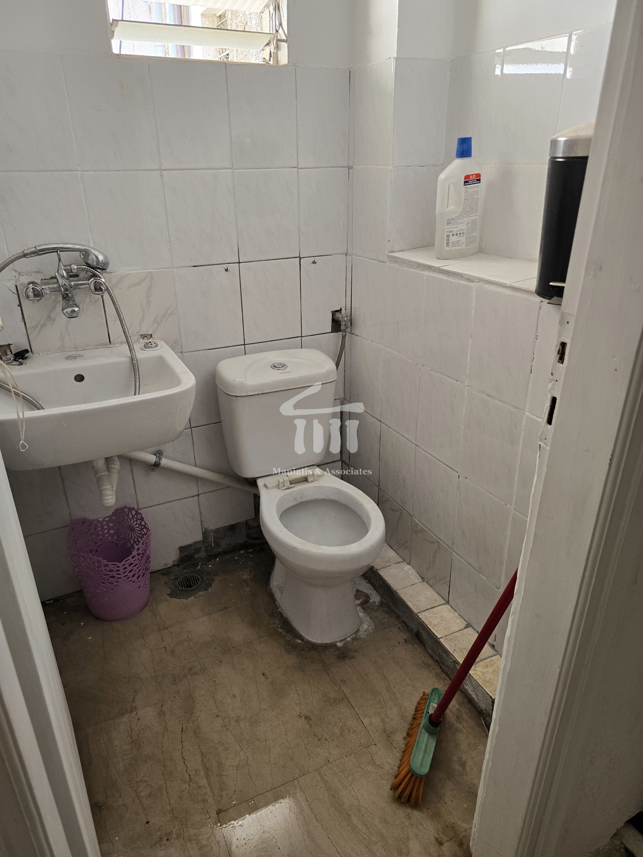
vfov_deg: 73.9
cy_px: 428
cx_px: 322
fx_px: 570
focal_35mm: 23
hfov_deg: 58.9
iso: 160
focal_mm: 6.3
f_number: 1.7
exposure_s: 1/100
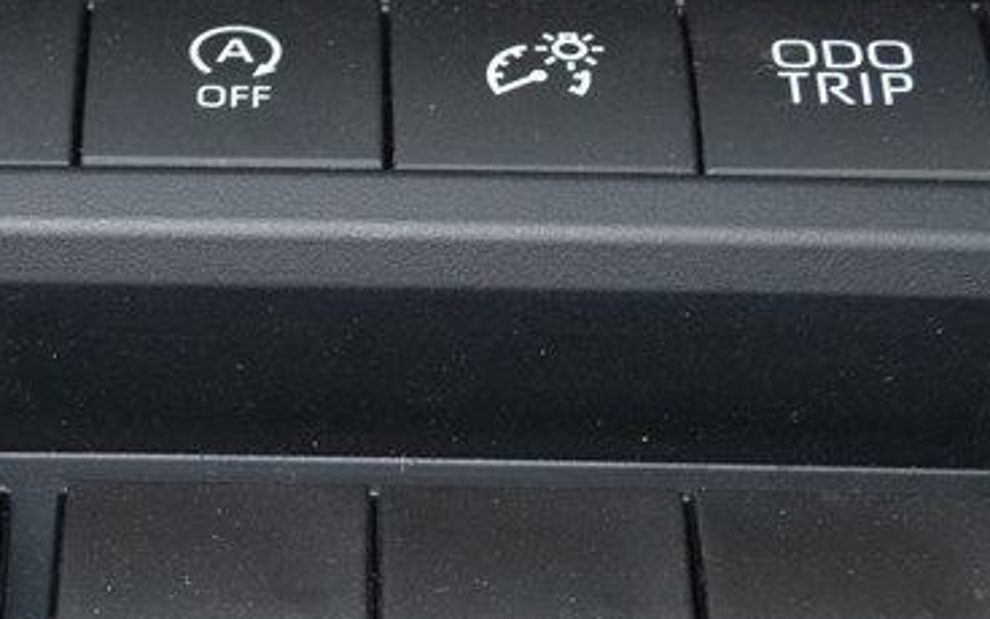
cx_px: 191
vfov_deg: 10.9
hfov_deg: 17.4
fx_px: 3211
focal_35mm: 119
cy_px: 545
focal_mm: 28
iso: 450
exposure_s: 1/60
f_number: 4.5
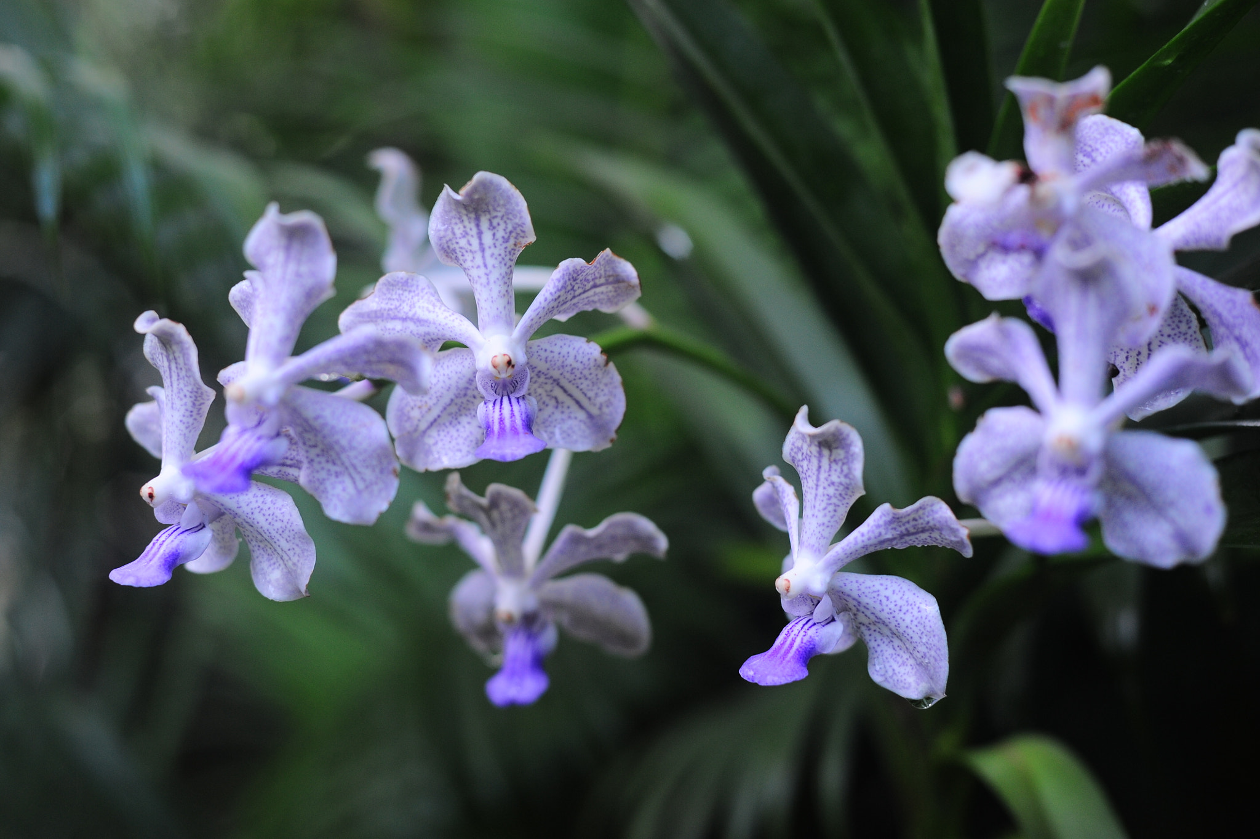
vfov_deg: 27.0
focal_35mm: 50
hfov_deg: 39.6
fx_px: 1749
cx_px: 630
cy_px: 420
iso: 640
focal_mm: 50
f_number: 2.8
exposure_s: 1/125
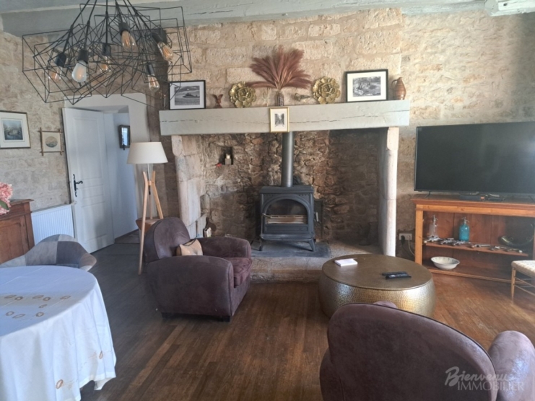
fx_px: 371
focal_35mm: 24
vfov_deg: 56.8
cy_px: 200
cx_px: 268
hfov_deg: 71.6
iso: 320
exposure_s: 1/60
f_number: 1.8
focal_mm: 5.23
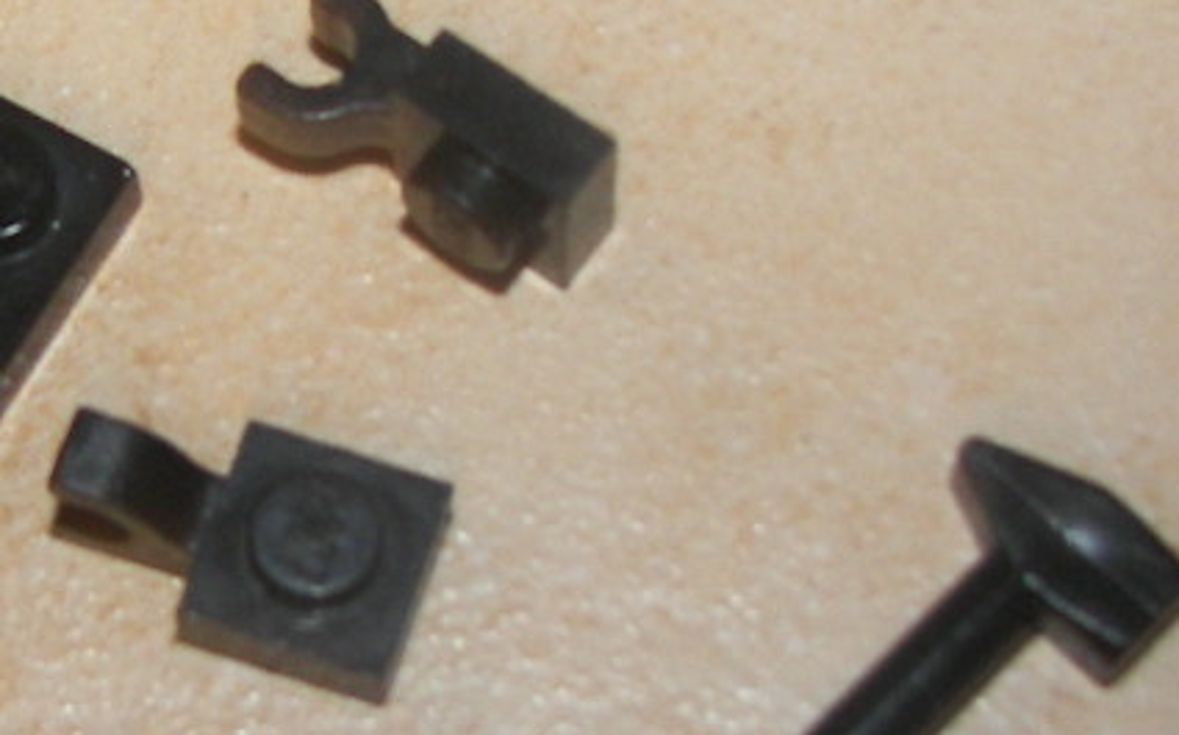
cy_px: 391
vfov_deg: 11.4
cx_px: 178
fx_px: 3693
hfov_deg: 17.9
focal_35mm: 115
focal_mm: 6
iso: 100
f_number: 2.8
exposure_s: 1/30
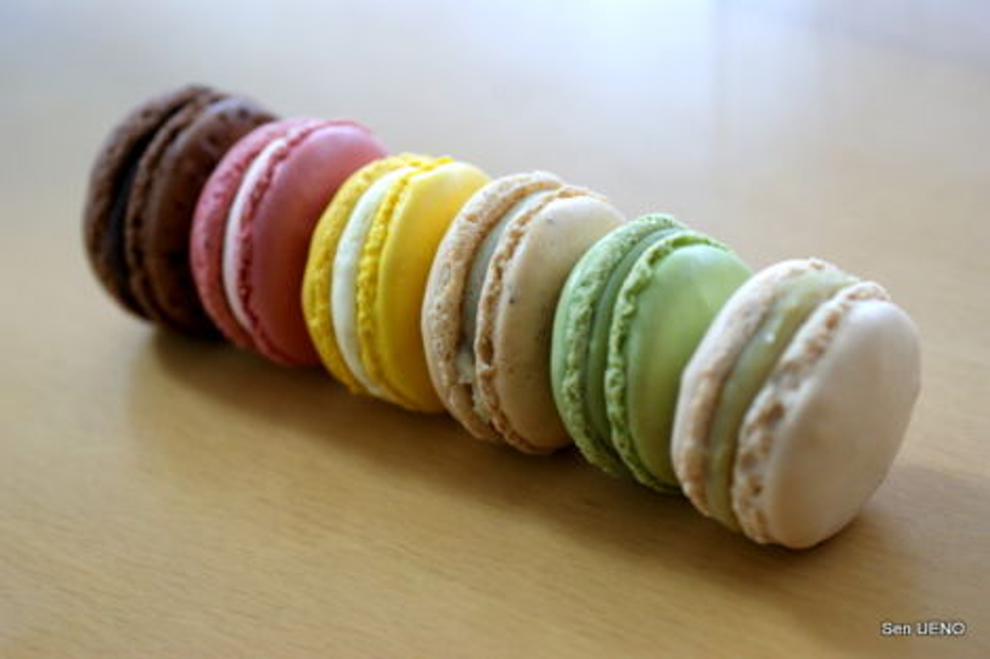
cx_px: 495
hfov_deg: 27.0
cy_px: 330
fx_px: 2062
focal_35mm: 75
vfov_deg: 18.2
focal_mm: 50
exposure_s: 1/40
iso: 400
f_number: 3.5
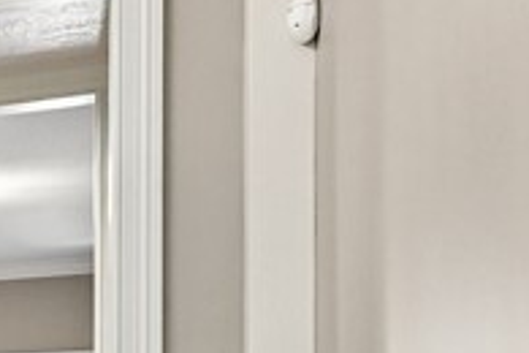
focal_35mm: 89
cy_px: 305
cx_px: -798
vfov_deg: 15.2
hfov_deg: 14.0
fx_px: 1308
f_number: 6.3
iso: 800
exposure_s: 1/40
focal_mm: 16
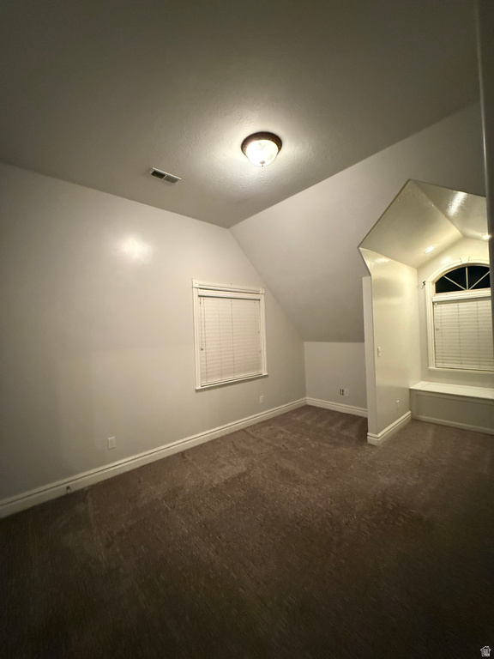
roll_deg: +1.5
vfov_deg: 102.1
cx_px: 247
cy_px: 330
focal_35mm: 14
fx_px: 266
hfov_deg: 85.7
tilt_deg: +1.0
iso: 1250
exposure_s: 1/60
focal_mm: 2.22
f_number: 2.2
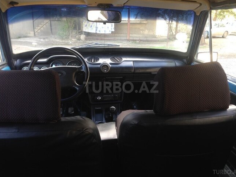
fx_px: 232
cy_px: 87
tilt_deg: -15.2
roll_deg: -2.2
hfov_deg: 54.0
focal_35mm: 34
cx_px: 121
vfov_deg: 41.8
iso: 50
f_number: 2.4
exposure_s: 1/40
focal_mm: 4.12
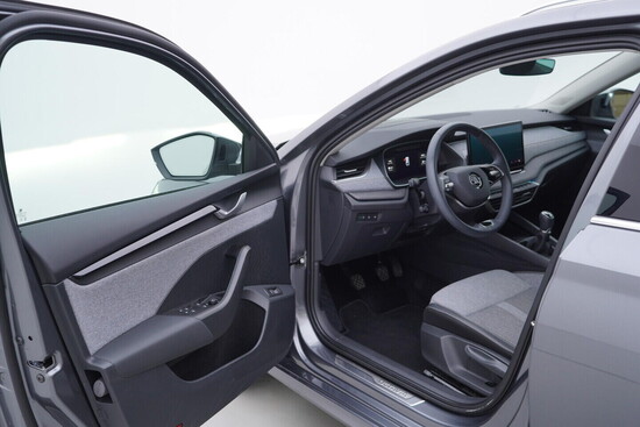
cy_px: 214
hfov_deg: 53.1
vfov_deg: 36.9
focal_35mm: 36
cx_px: 320
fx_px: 640
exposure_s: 1/50
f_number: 3.2
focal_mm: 24
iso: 125
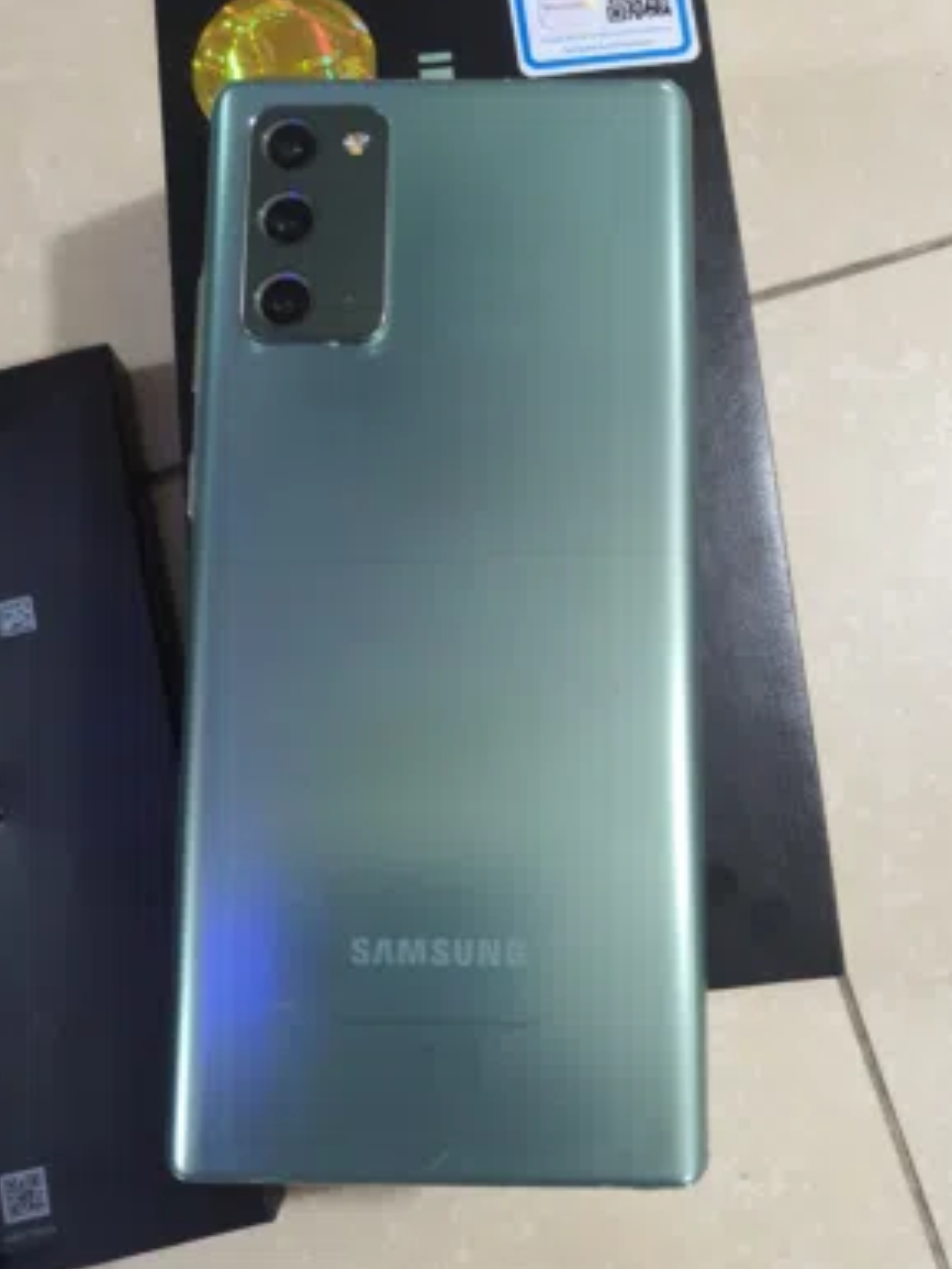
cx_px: 468
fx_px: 990
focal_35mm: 27
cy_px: 643
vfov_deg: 65.3
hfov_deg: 51.4
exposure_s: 1/50
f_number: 1.5
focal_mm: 4.3
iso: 320
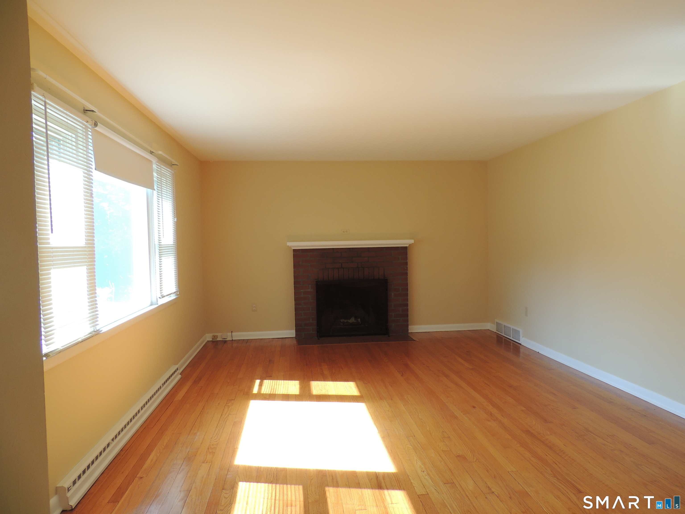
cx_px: 342
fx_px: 475
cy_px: 257
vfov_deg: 56.8
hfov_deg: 71.6
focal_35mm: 24
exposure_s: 1/60
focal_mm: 4.3
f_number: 3
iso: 100
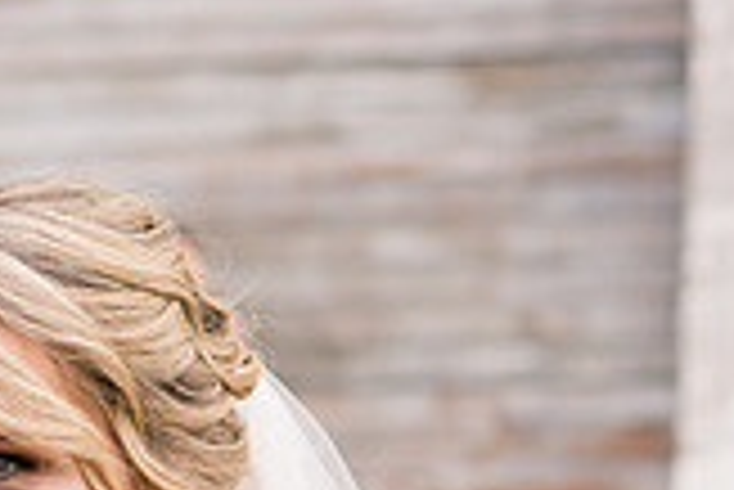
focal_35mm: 345
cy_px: 614
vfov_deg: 4.0
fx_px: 7040
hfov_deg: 6.0
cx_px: 116
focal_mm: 85
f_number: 3.2
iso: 500
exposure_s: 1/2500
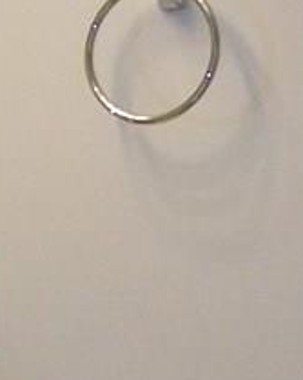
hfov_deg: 9.0
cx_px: 239
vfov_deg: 11.2
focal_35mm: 172
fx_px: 1929
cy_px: 318
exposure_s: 1/60
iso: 160
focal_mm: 6
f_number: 2.7
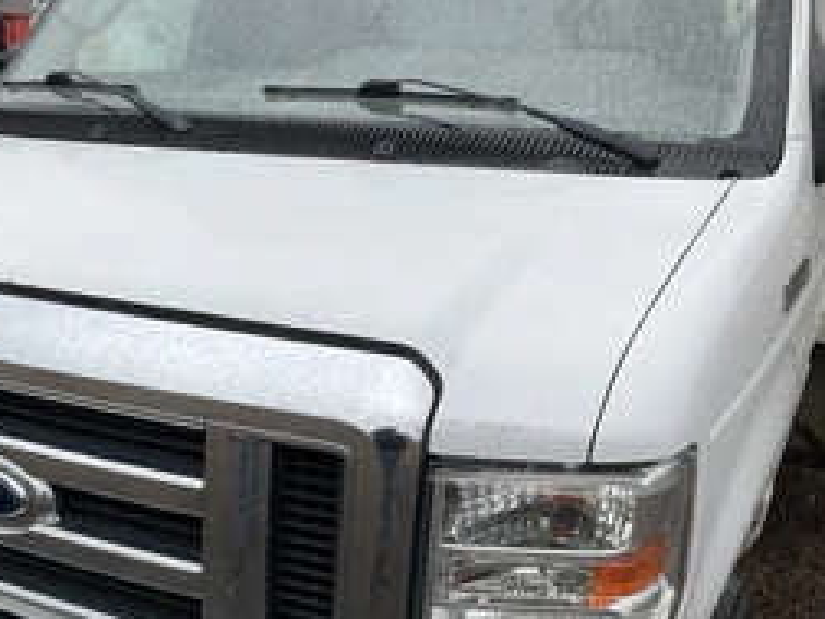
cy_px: 409
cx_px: 187
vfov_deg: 31.3
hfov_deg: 39.9
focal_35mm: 46
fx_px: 1096
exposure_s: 1/1221
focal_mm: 3
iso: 25
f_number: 1.8
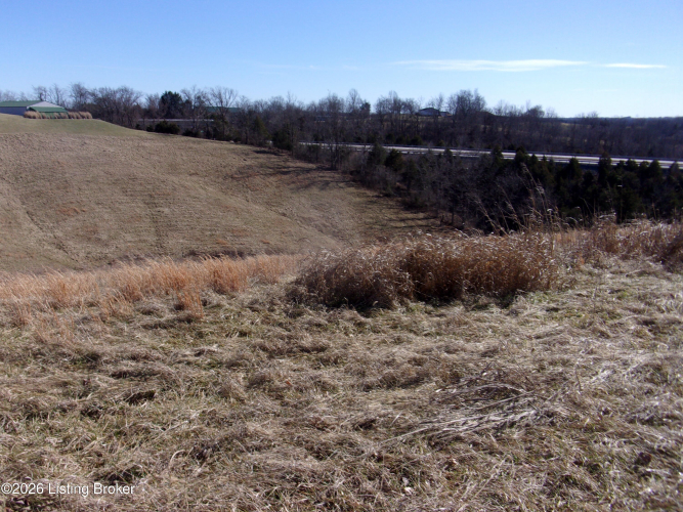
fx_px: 552
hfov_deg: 63.5
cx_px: 342
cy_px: 256
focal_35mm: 28
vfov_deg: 49.7
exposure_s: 1/100
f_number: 10.8
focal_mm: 5.1
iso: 80
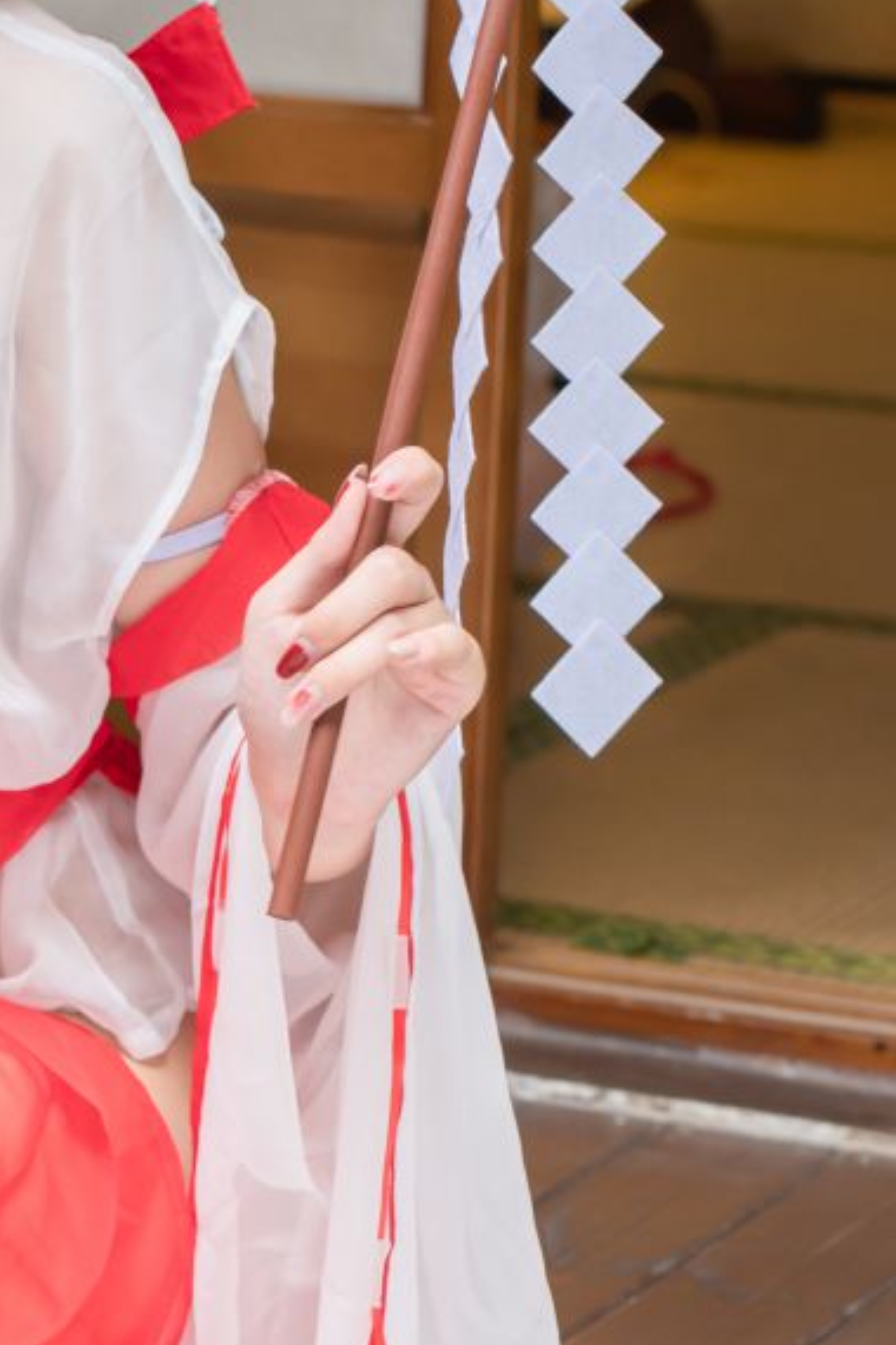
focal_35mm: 171
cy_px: 972
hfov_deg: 7.9
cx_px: -212
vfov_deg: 12.0
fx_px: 6384
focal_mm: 50
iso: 160
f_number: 3.2
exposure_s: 1/60
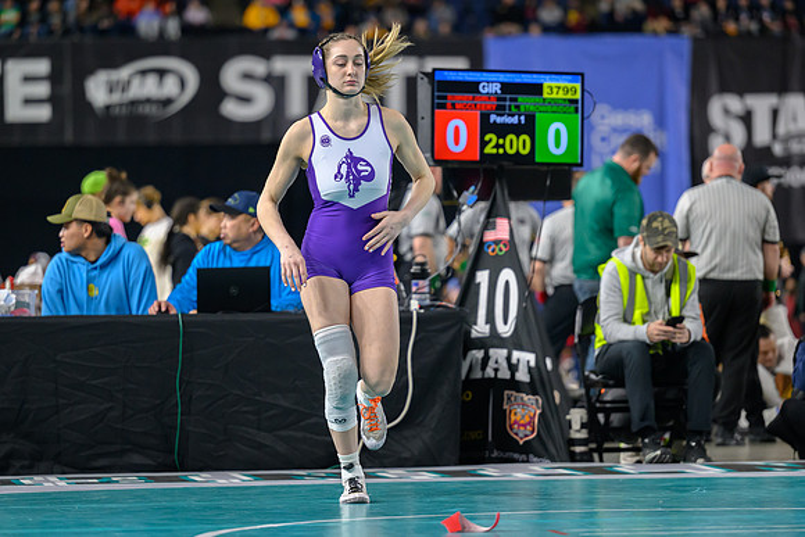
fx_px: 3952
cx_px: 352
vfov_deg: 7.8
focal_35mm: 177
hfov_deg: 11.6
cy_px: 278
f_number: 2.8
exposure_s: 1/800
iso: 2800
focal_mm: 145
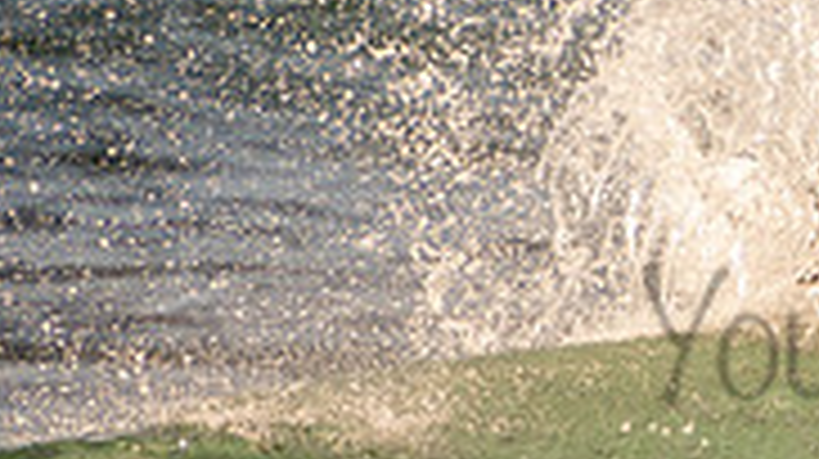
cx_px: 1107
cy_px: 295
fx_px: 43482
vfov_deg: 0.6
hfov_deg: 1.1
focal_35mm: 2004
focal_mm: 400
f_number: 5.6
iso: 320
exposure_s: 1/1250
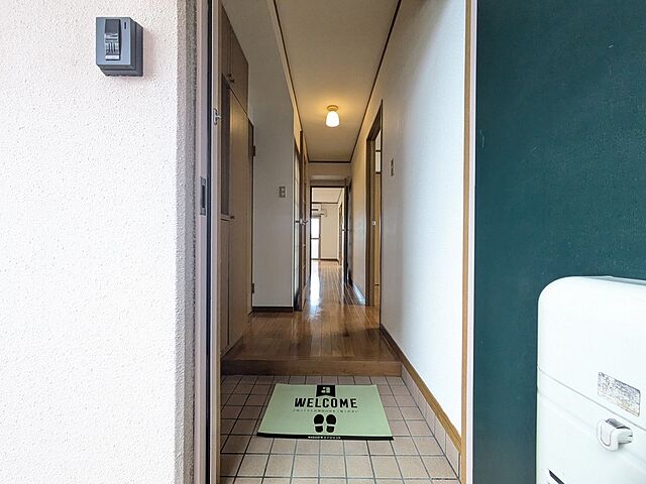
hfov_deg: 102.1
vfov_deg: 85.7
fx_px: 261
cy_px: 242
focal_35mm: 14
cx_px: 323
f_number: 2.2
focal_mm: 1.83
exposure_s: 1/120
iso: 350
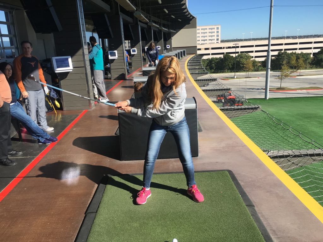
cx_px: 162
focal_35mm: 29
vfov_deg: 48.2
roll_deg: +3.9
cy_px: 121
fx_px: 271
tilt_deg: -14.9
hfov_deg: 61.7
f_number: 2.2
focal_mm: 4.15
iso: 25
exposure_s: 1/1304
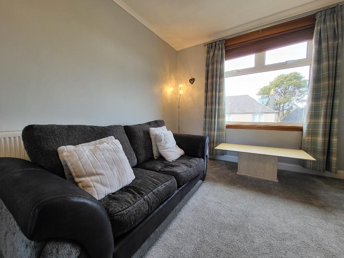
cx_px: 172
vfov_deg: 89.9
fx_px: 129
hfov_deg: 106.2
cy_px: 129
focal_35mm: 13
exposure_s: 1/50
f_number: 2.2
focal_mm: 1.74
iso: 50
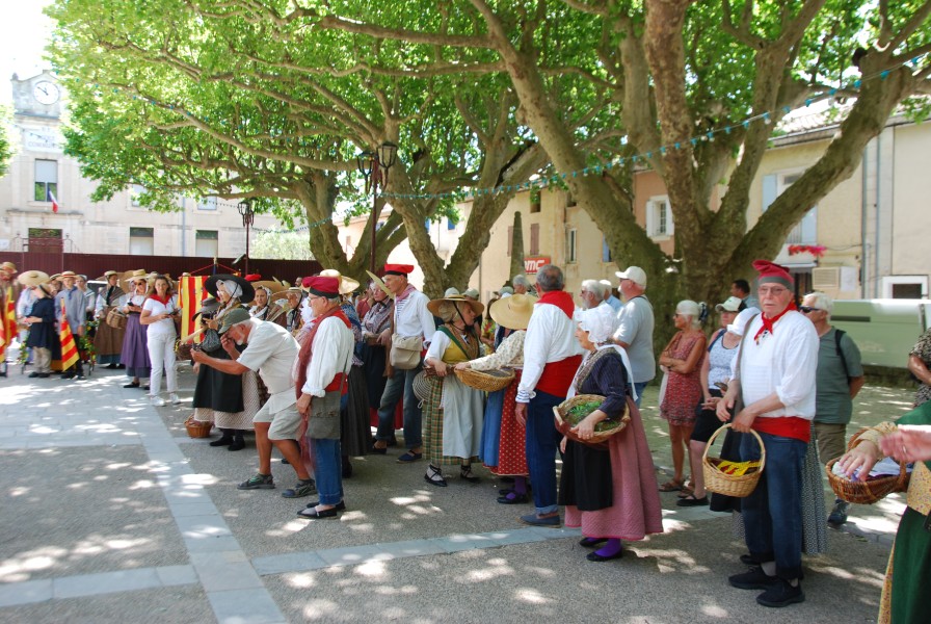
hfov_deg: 61.9
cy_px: 312
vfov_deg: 43.7
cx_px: 466
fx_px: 777
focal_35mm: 30
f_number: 5.6
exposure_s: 1/125
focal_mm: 20
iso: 200
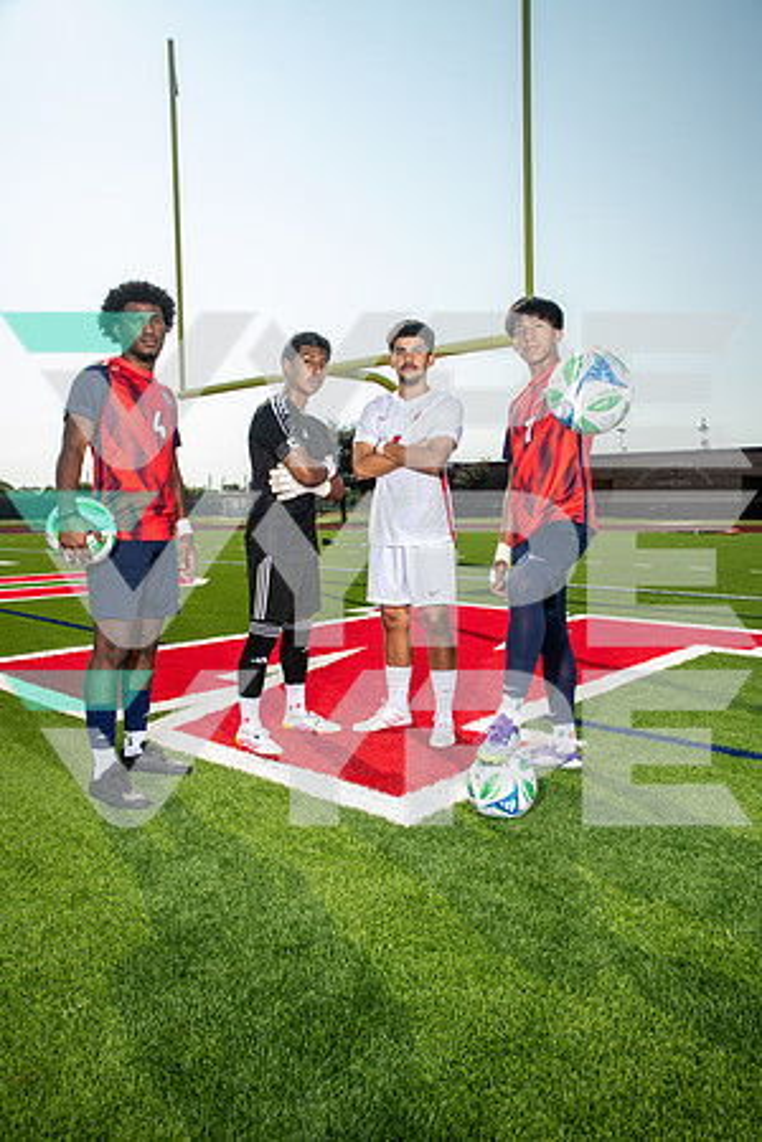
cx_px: 381
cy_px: 571
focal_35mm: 26
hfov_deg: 49.6
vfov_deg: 69.4
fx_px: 825
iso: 100
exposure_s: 1/400
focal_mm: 26
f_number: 6.3
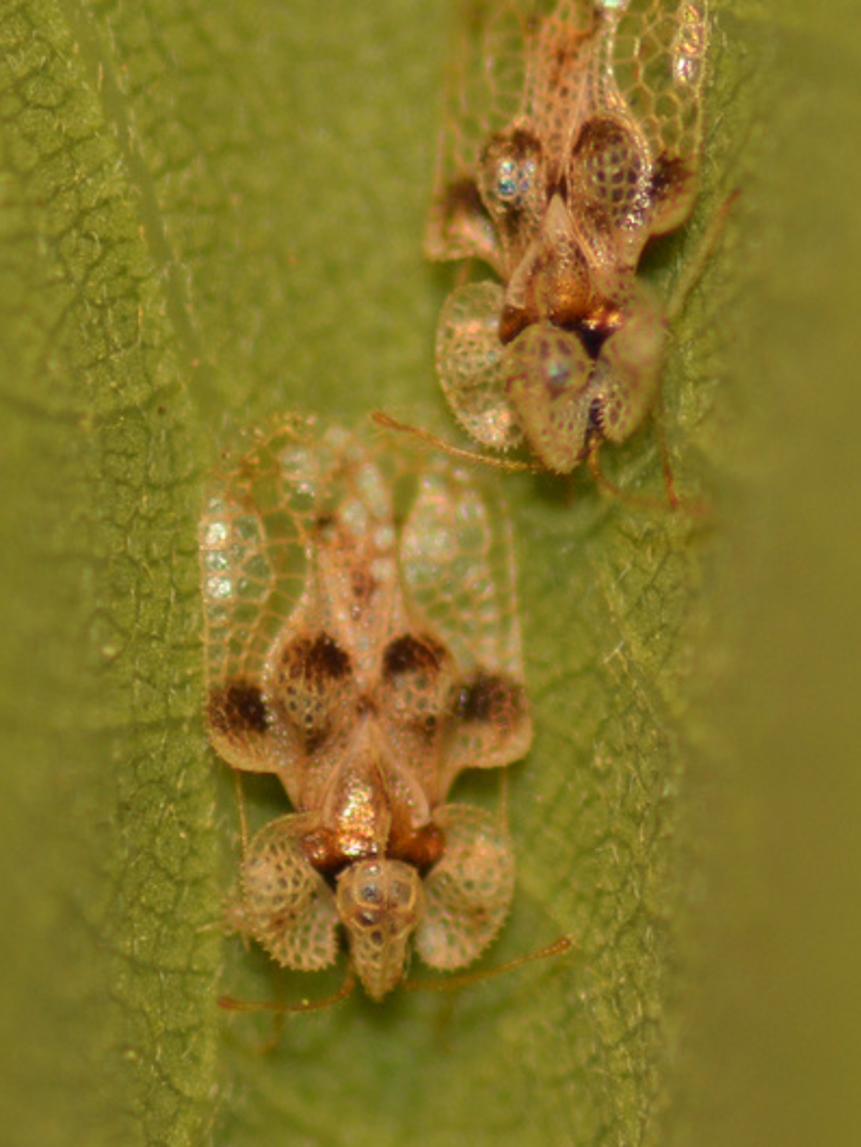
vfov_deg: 11.4
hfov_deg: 8.5
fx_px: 5766
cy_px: 457
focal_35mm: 174
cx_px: 450
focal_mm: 100
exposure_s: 1/200
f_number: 7.1
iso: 200
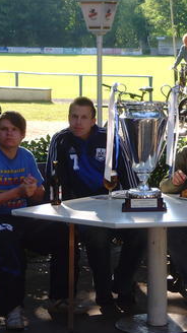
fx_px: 1175
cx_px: 165
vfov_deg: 16.1
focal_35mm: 133
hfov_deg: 9.1
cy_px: 171
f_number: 4.2
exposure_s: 1/125
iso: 80
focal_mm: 13.7
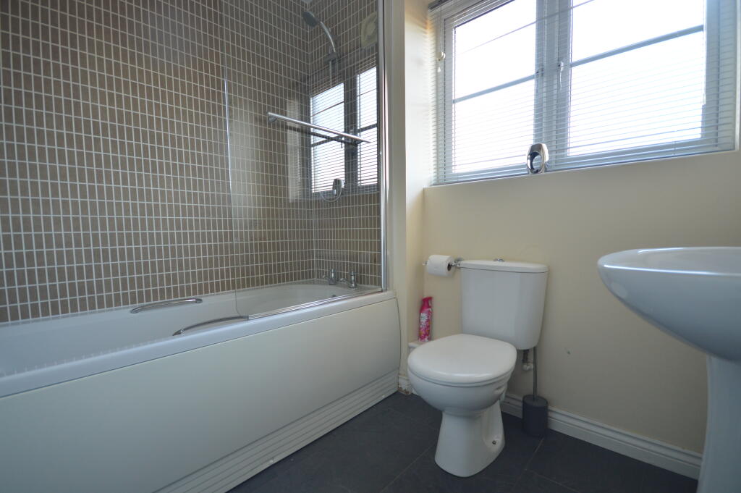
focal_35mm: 15
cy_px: 246
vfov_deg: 77.2
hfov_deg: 100.4
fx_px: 308
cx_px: 370
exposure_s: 1/15
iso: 280
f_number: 4
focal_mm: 10
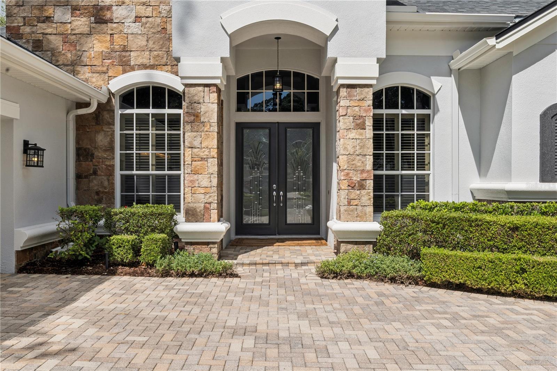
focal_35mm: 33
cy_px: 186
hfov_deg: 57.2
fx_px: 510
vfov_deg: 40.0
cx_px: 278
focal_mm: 33
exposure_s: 1/80
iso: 100
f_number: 20
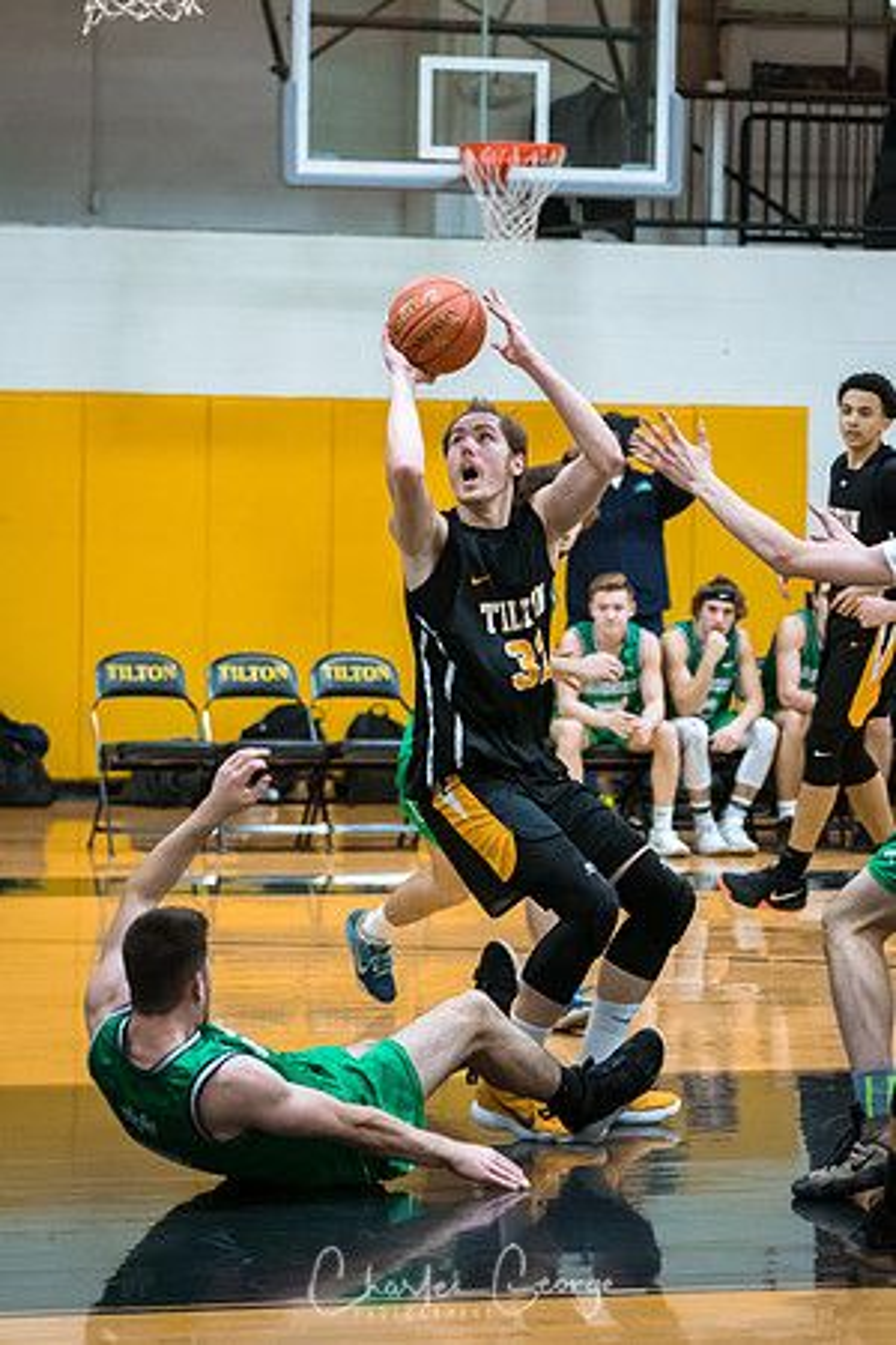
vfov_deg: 14.4
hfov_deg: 9.6
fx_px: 5320
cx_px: 448
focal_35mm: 142
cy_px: 672
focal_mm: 95
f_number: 2.8
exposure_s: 1/400
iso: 3200
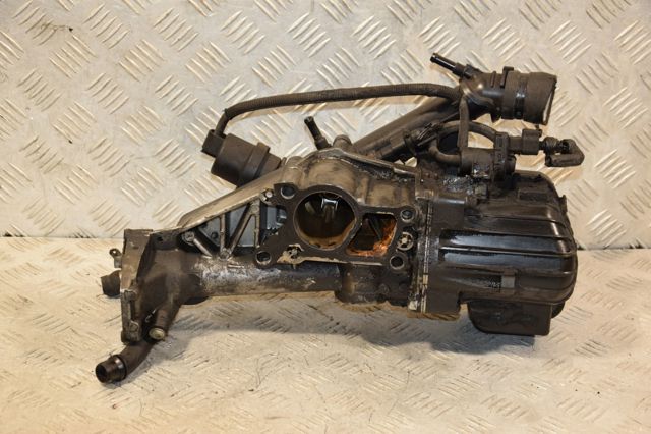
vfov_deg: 17.5
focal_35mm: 78
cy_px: 217
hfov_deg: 26.0
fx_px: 1410
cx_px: 326
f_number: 5
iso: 800
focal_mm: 52
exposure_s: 1/125
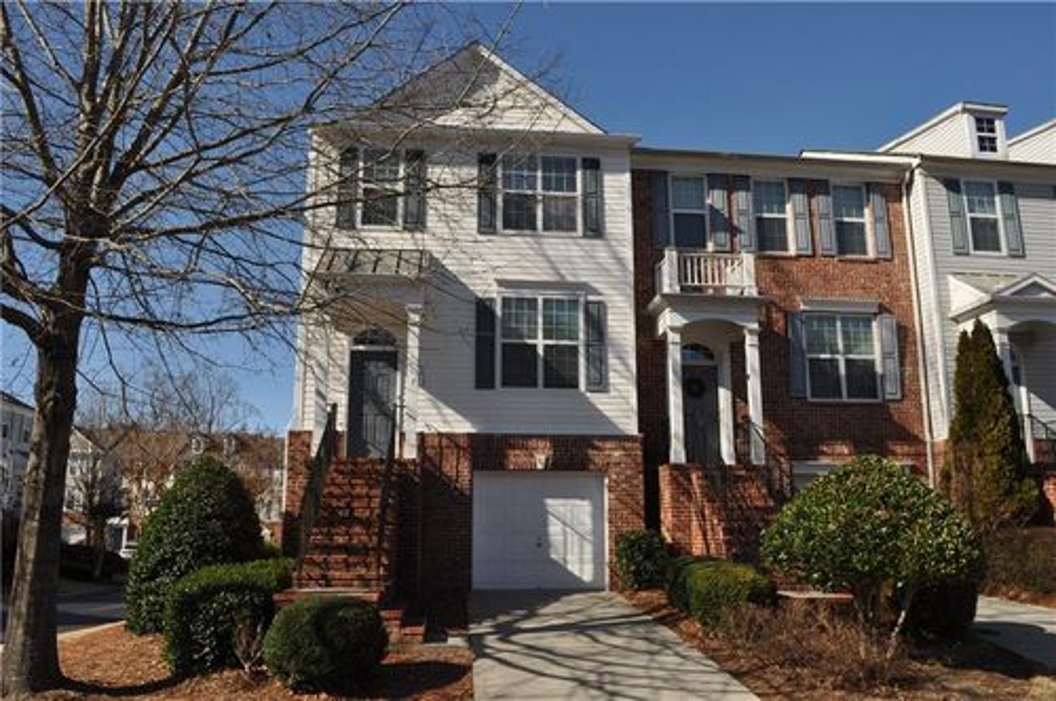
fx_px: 791
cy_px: 350
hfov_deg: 67.4
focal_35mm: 27
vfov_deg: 47.8
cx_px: 528
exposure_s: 1/400
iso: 200
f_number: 10
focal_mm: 18
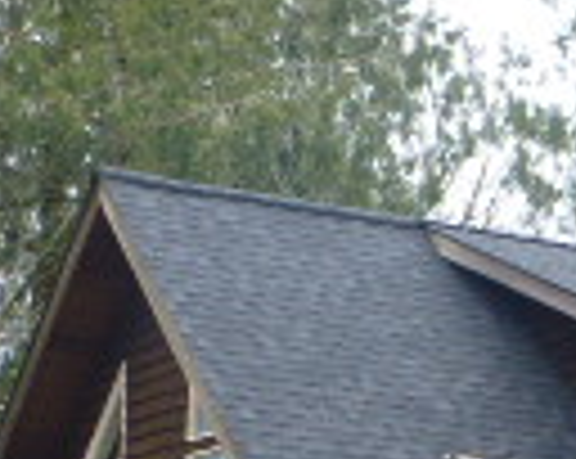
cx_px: 774
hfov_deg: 11.3
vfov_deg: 9.1
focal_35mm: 166
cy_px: 603
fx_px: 2826
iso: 100
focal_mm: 6.1
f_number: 3.7
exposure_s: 1/80
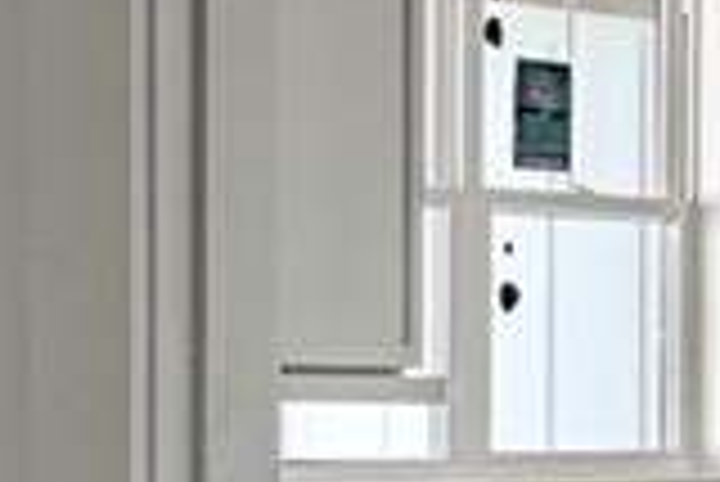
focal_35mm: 118
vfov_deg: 11.6
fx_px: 2366
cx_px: -702
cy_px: 322
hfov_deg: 14.5
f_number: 7.1
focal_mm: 18.5
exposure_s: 1/15
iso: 100
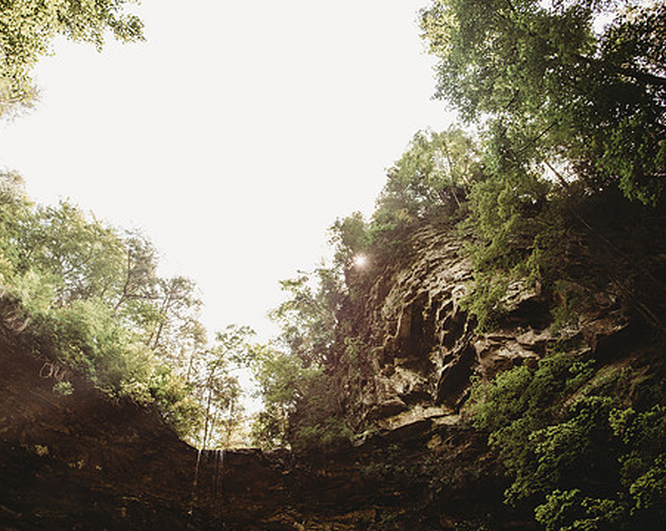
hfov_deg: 60.2
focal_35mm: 29
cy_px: 278
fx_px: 571
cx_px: 279
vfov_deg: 49.9
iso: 400
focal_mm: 24
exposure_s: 1/500
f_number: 4
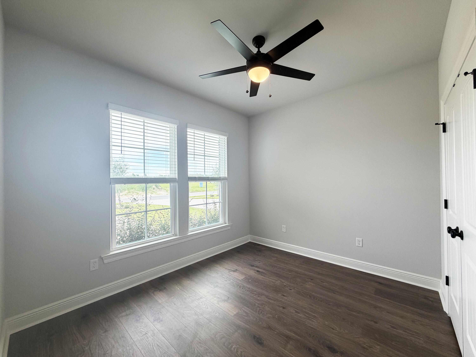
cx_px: 238
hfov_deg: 102.1
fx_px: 193
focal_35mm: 14
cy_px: 178
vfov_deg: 85.7
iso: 80
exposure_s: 1/120
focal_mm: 2.22
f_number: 2.2
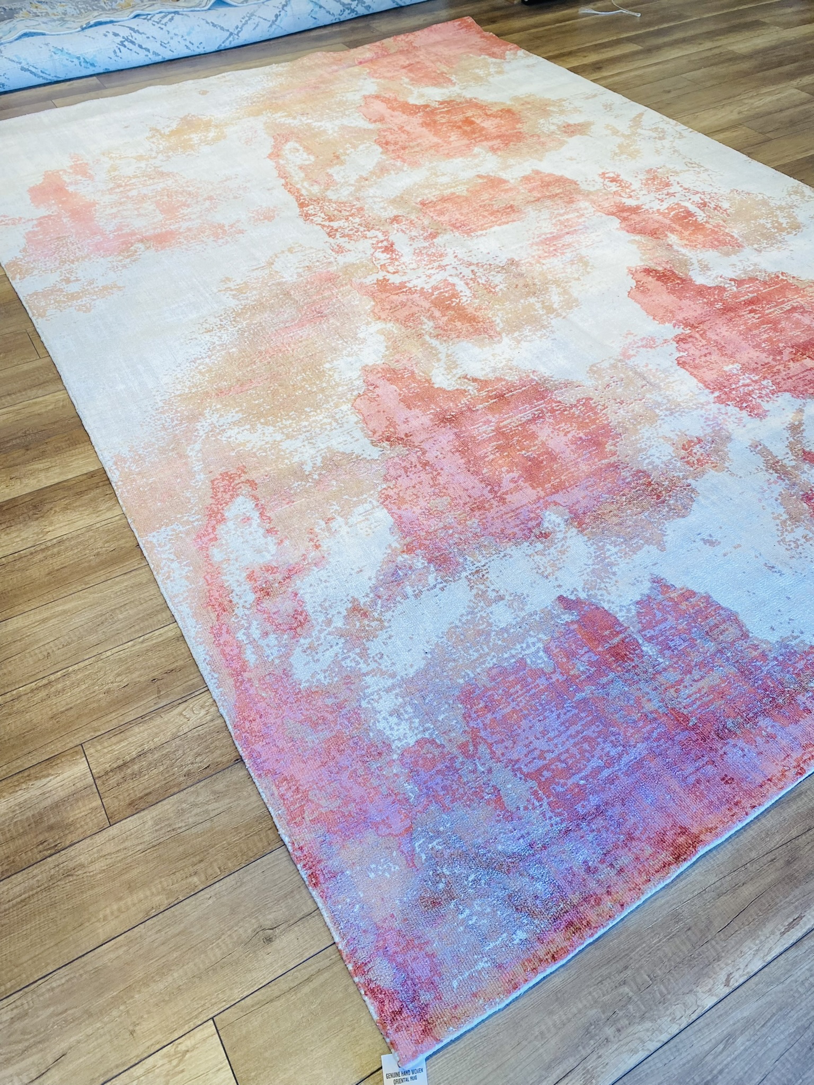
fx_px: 815
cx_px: 407
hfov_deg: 53.1
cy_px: 542
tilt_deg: -47.2
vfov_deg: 67.3
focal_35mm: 26
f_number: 1.8
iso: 100
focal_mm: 4.25
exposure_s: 1/120
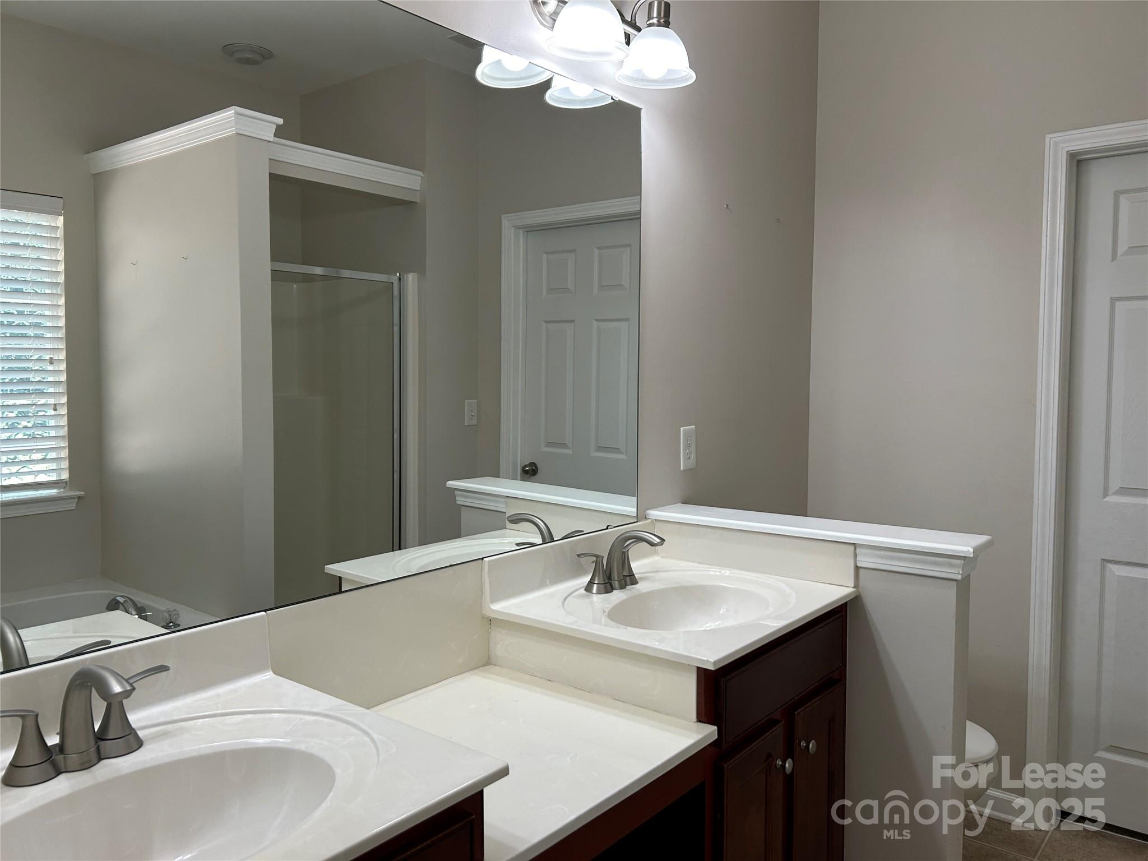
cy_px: 430
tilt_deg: -3.2
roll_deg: +0.2
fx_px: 862
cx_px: 574
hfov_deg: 67.3
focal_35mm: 26
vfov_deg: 53.1
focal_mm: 5.7
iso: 100
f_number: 1.5
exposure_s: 1/120
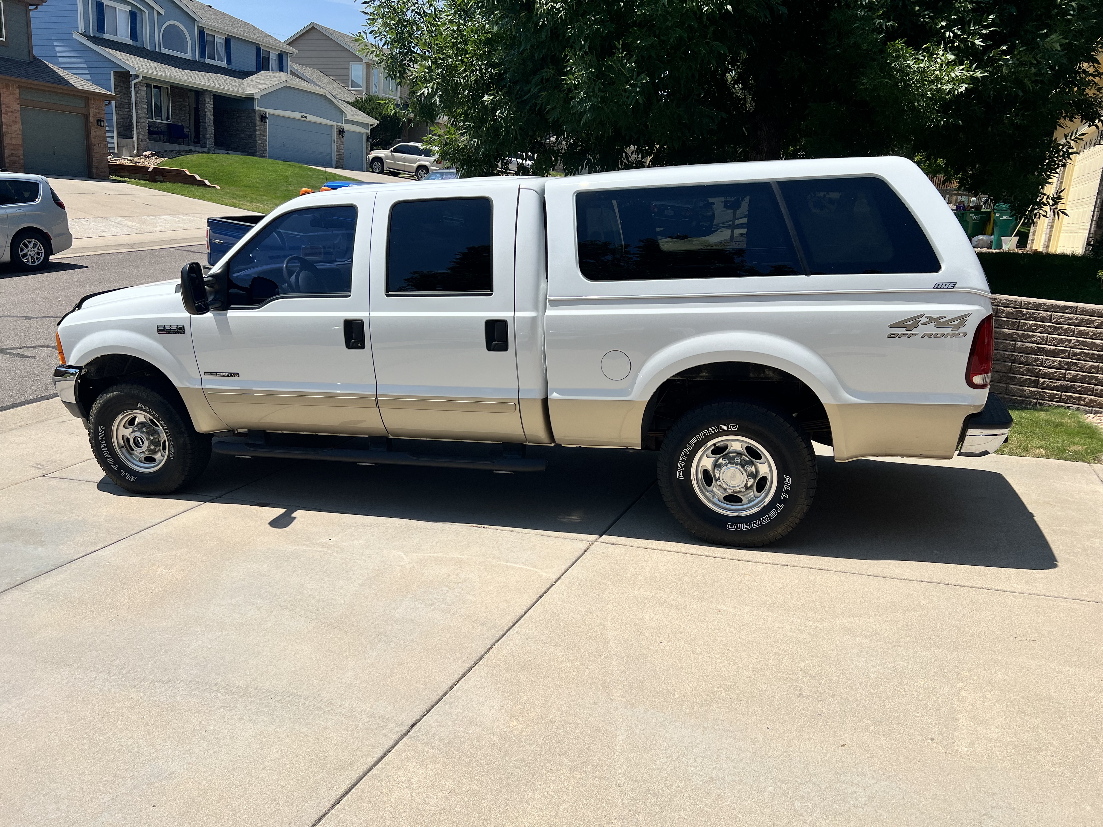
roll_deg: -4.7
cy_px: 414
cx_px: 552
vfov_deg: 53.1
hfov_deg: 67.3
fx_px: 828
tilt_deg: -14.5
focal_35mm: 26
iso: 50
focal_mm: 5.7
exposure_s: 1/5076
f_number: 1.5
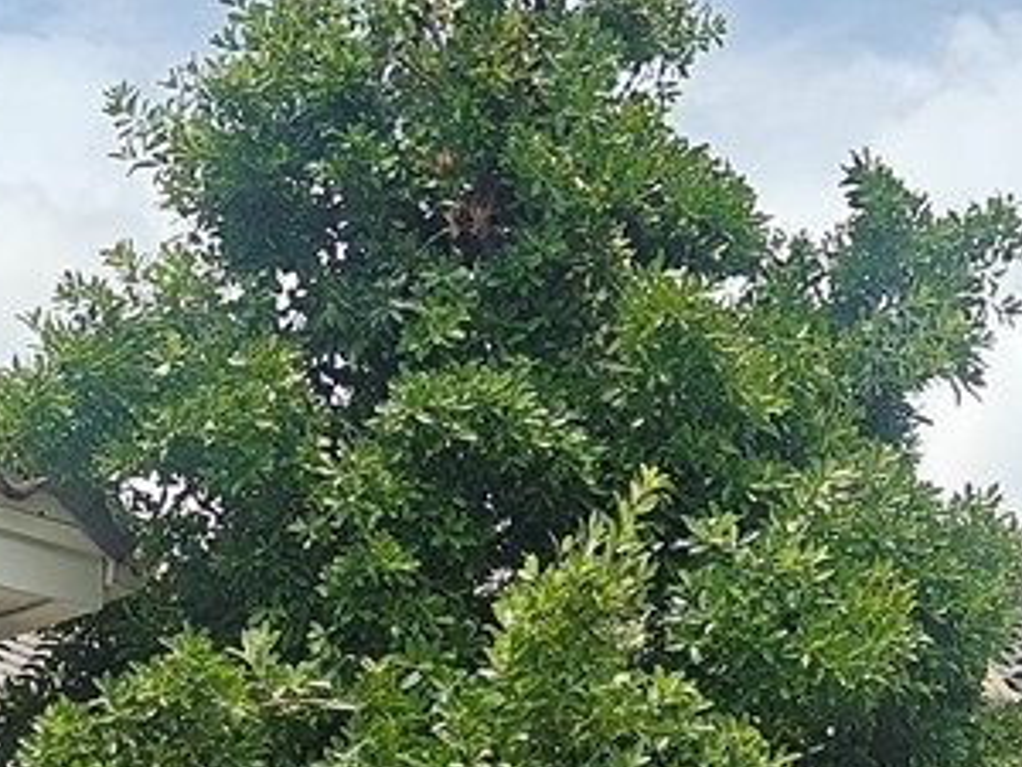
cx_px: 221
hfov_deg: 15.3
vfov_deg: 11.3
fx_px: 3779
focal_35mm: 128
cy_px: 1033
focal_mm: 5.59
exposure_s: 1/3753
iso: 64
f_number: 1.8
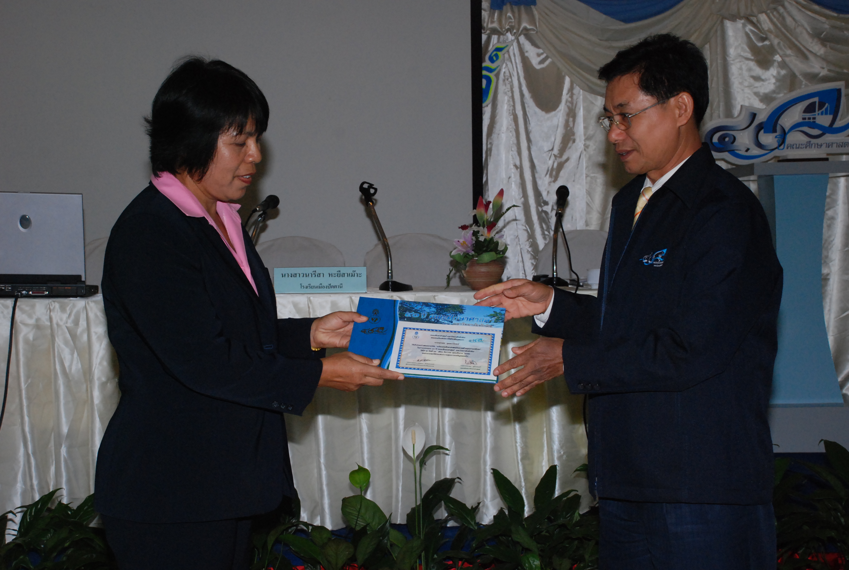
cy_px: 285
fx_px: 1347
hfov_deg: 35.0
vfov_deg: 23.9
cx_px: 424
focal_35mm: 57
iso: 1000
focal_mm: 38
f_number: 8
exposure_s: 1/200
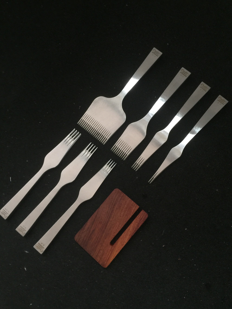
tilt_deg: -80.3
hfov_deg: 48.2
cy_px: 154
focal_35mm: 29
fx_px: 259
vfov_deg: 61.7
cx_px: 116
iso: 80
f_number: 2.2
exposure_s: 1/17
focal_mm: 4.15
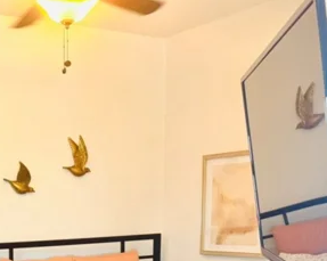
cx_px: -9
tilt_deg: -10.0
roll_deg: +1.6
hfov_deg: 28.8
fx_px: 590
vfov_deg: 23.0
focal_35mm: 61
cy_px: 308
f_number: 1.78
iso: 200
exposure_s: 1/60
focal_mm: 6.76
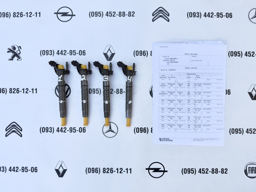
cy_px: 96
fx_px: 177
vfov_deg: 56.8
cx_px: 128
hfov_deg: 71.6
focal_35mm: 24
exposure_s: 1/868
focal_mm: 6.76
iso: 64
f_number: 1.78
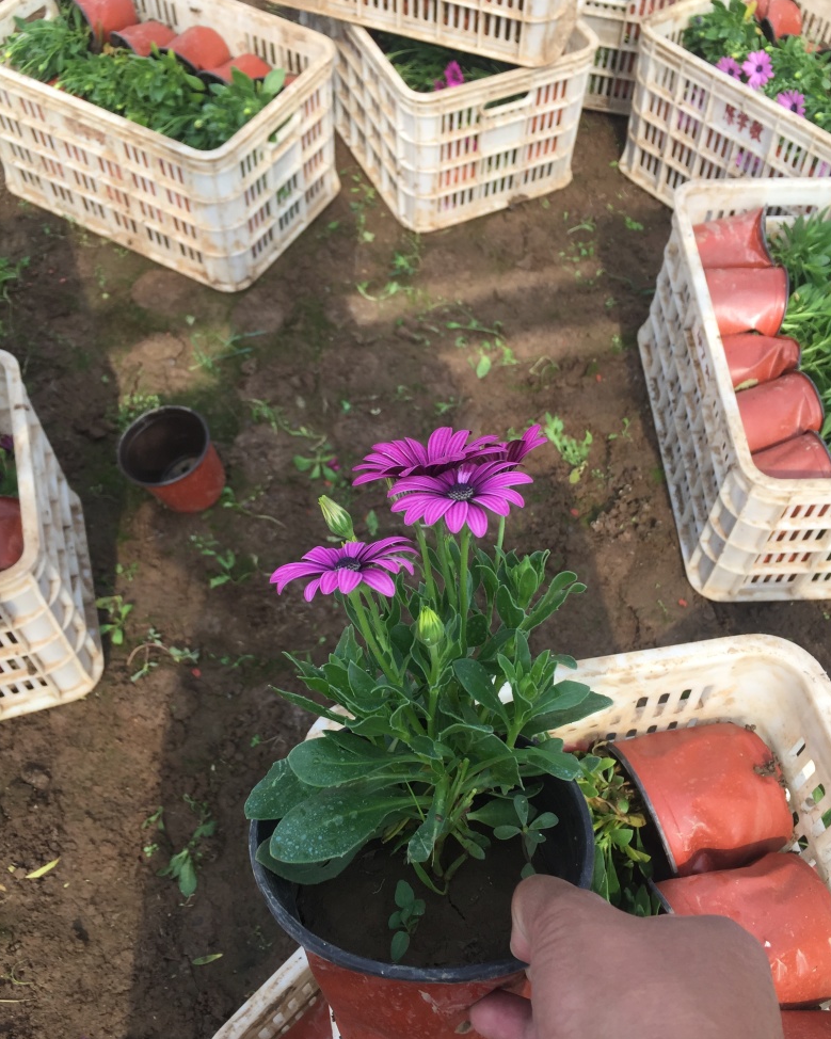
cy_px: 552
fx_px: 953
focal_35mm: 31
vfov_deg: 57.1
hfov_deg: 47.1
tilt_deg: -57.3
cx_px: 426
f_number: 2.2
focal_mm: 4.15
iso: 32
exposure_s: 1/618
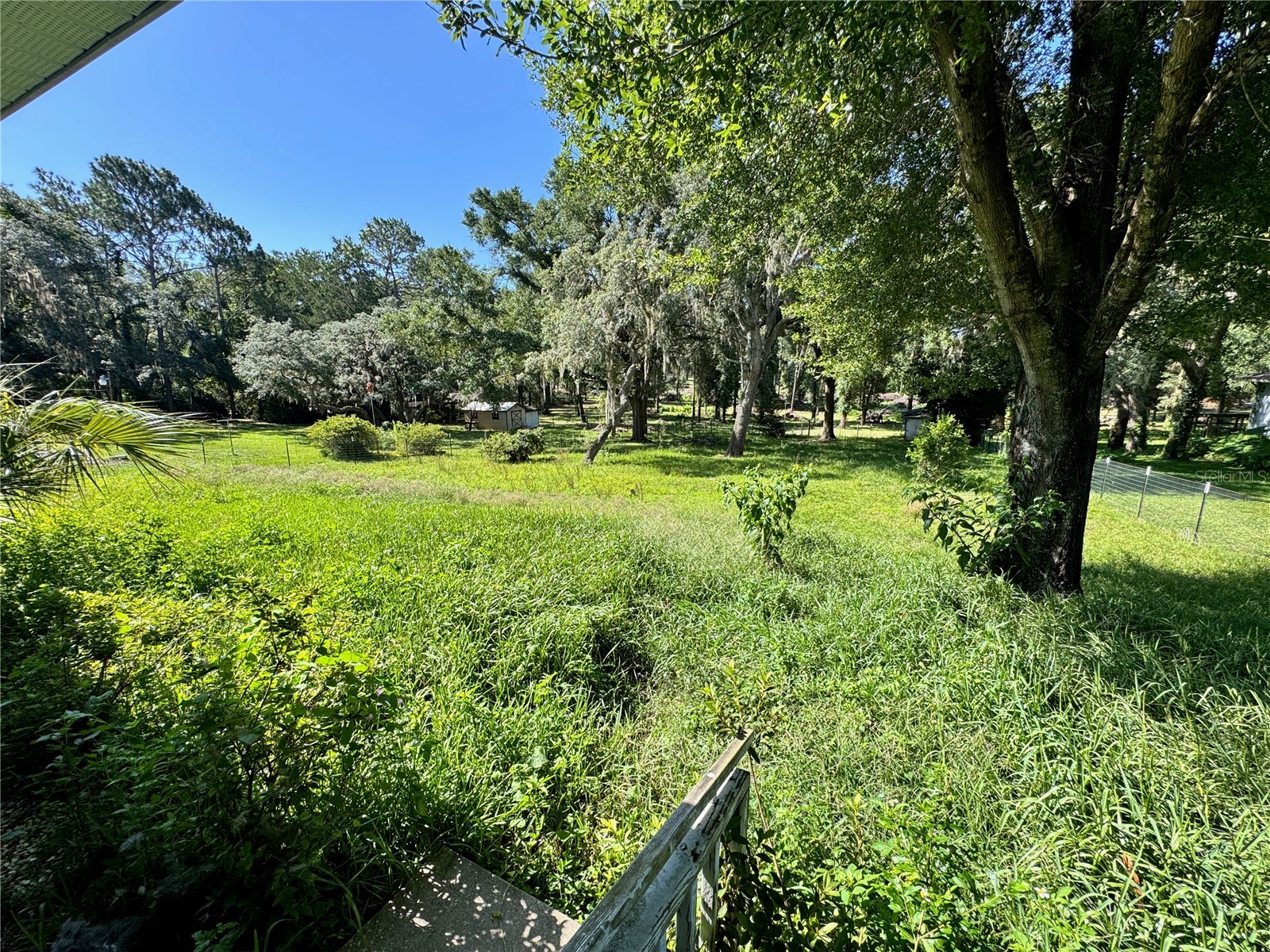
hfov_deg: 102.1
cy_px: 476
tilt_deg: -12.4
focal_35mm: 14
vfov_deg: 85.7
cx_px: 635
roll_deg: +0.9
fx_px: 514
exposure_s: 1/625
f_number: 2.2
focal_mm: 2.22
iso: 40
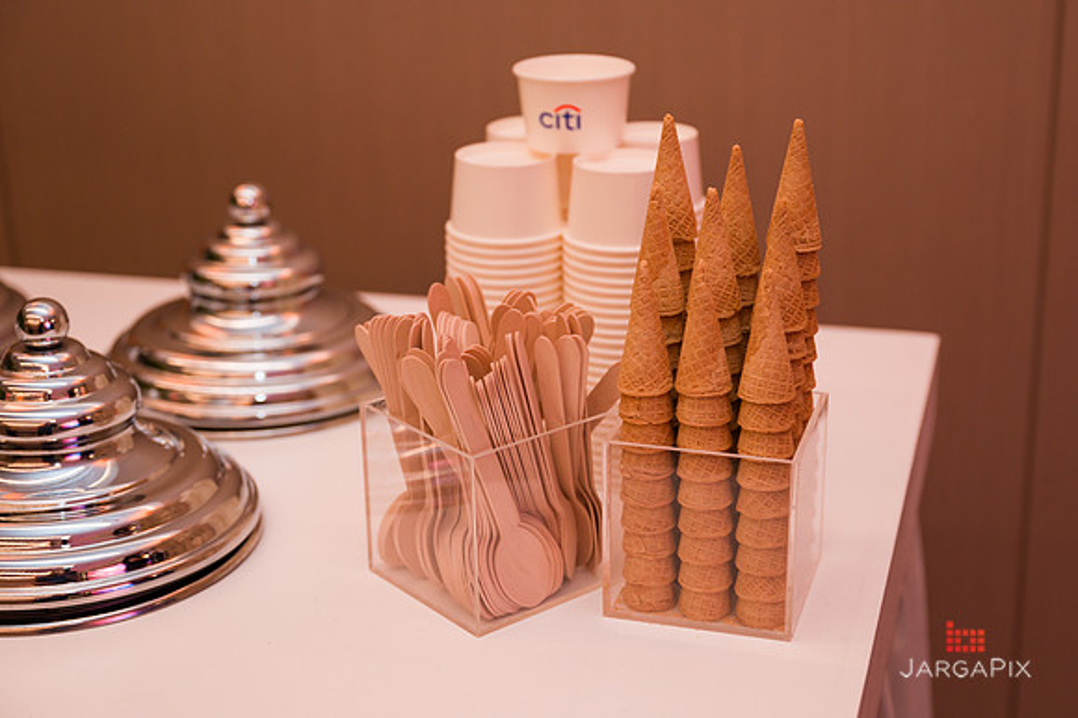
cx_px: 549
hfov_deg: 35.2
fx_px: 1698
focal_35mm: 57
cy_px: 359
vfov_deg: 23.9
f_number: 3.2
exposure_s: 1/160
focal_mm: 52
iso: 800
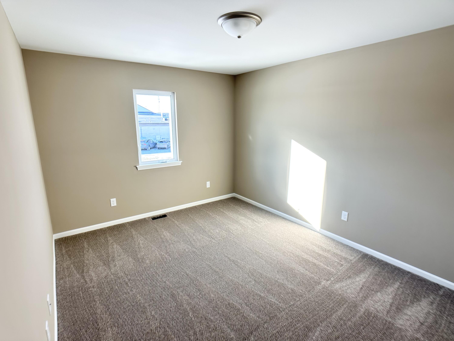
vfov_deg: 56.8
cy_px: 170
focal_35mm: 24
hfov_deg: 71.6
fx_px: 315
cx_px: 227
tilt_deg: -11.8
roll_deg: -0.1
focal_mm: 6.86
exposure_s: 1/151
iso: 80
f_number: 1.78
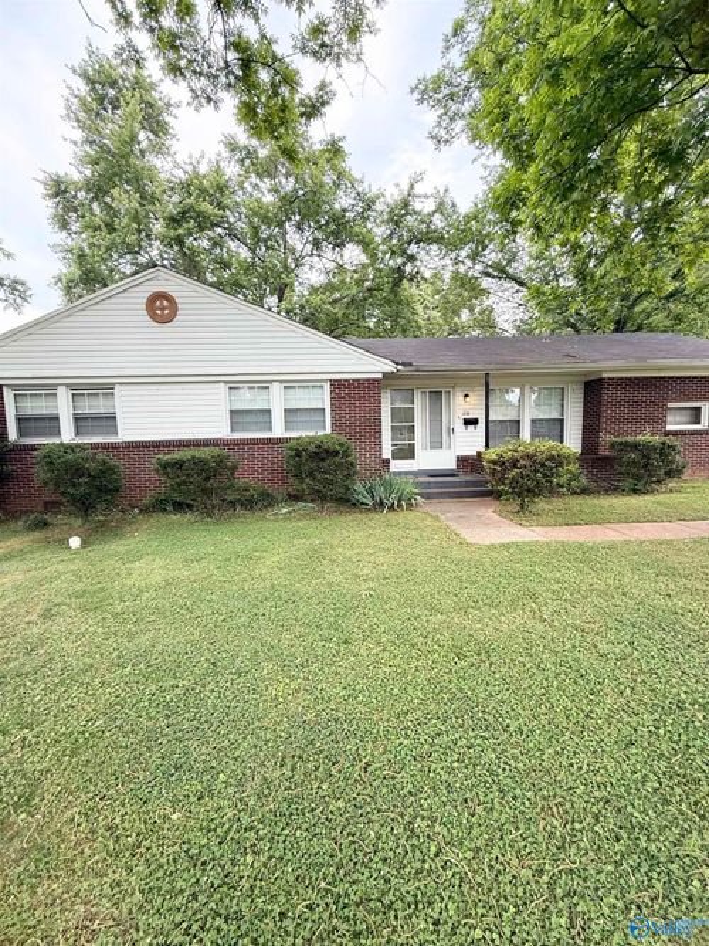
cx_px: 354
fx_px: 382
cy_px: 473
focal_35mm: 14
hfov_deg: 85.7
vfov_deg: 102.1
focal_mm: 2.22
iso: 64
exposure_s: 1/99
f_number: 2.2
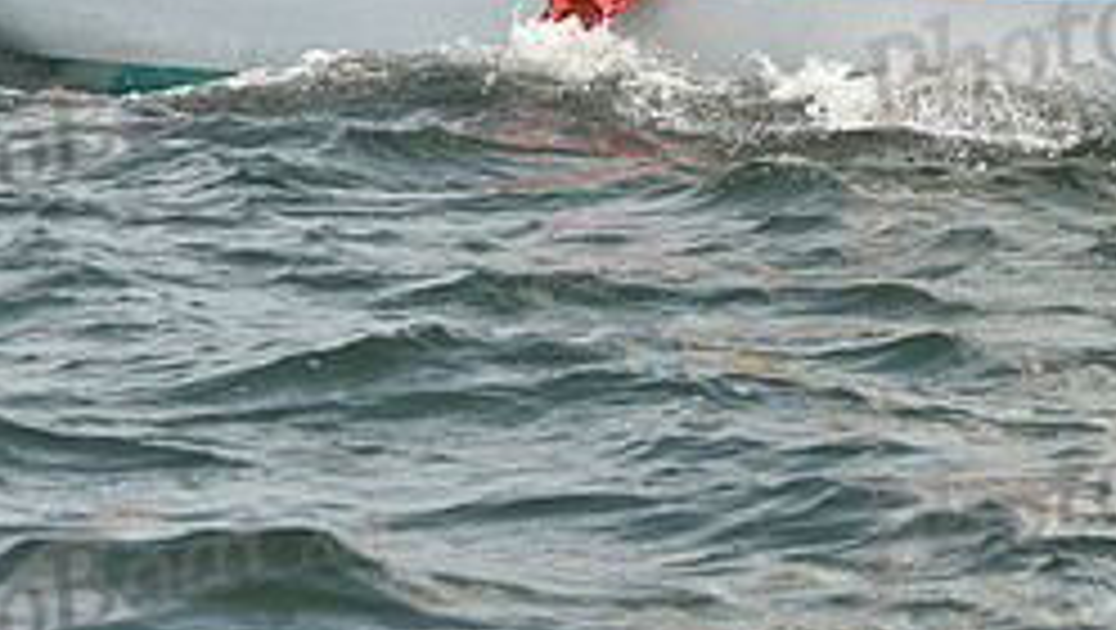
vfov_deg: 3.4
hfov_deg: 6.1
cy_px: -160
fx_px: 10514
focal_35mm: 355
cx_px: 634
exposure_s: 1/1000
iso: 400
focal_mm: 145
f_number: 10
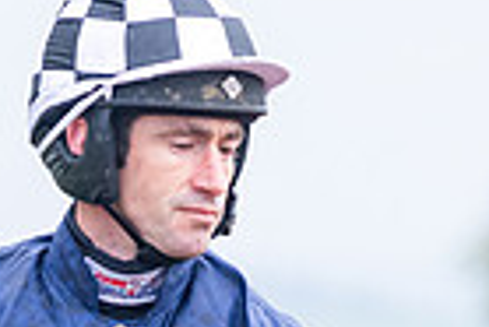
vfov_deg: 1.3
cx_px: 460
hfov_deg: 1.9
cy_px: 715
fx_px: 14386
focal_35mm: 1058
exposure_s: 1/500
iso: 1000
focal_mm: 195
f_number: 5
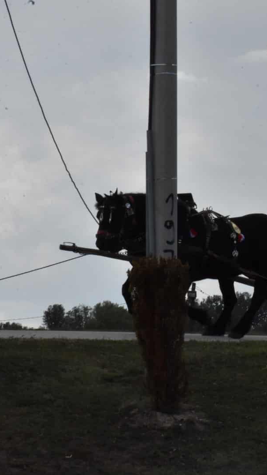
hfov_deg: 3.7
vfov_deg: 6.5
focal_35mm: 331
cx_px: 278
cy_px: 237
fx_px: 4165
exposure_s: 1/250
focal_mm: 140
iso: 1600
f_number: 32
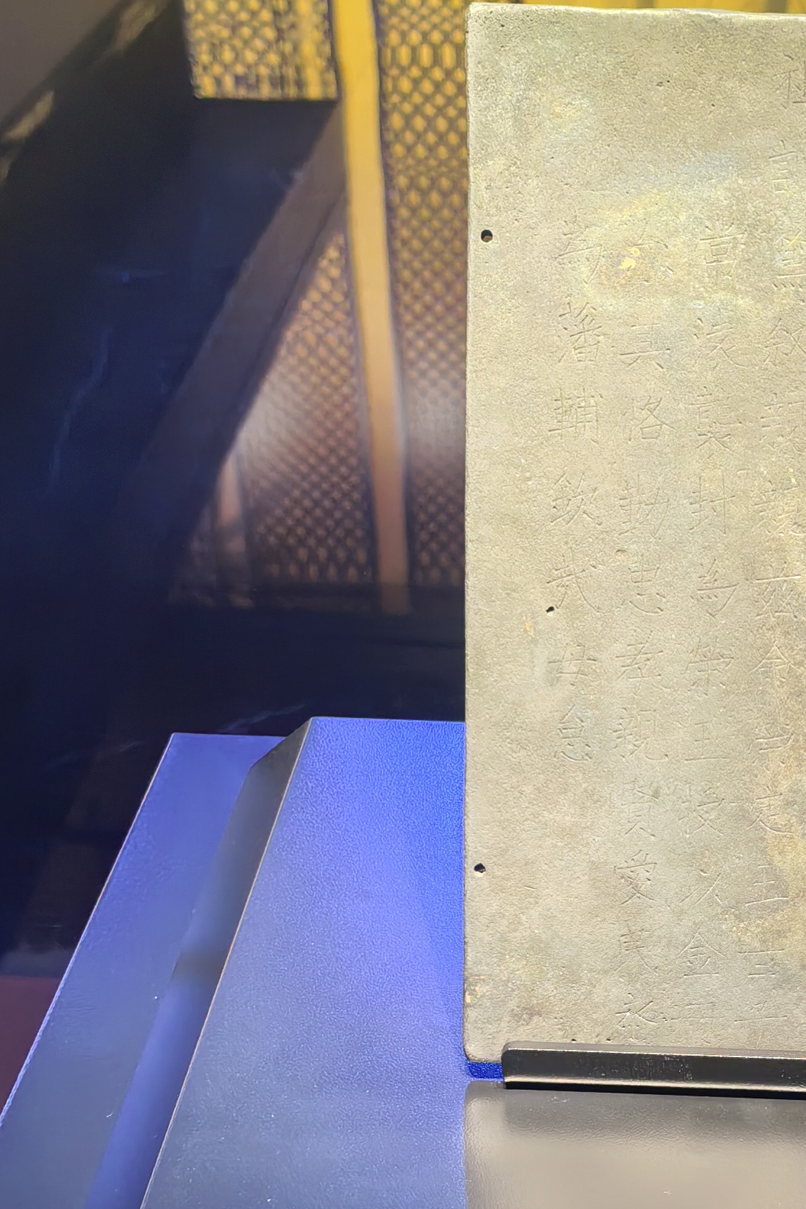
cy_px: 946
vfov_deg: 33.1
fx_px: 1981
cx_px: 712
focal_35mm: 59
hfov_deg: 22.5
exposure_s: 1/33.3
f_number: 1.9
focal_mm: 5.52
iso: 125
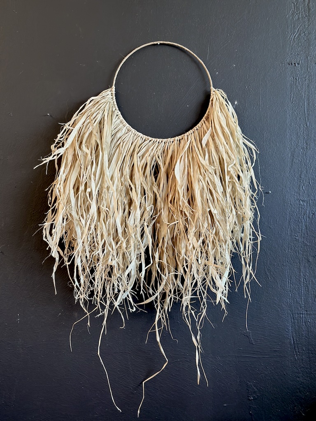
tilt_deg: +3.4
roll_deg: +0.0
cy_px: 210
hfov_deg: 30.3
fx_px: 584
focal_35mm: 48
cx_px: 158
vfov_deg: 39.7
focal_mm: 6.86
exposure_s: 1/60
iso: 200
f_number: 1.78
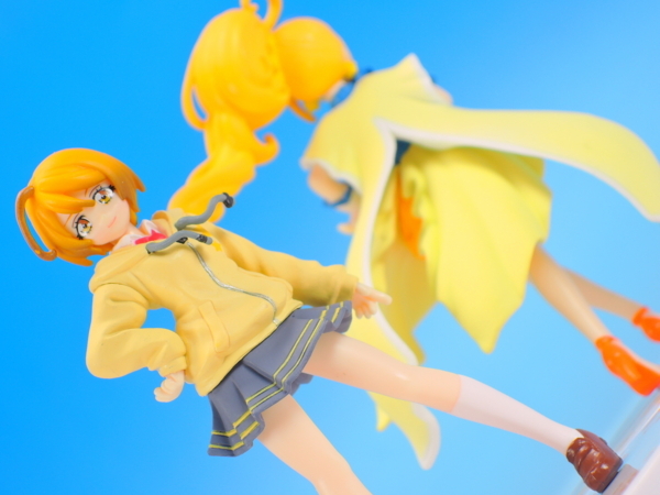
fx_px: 2002
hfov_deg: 18.7
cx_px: 330
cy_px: 248
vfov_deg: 14.1
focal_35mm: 105
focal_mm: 22.4
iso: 80
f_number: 5.8
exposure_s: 1/2.5
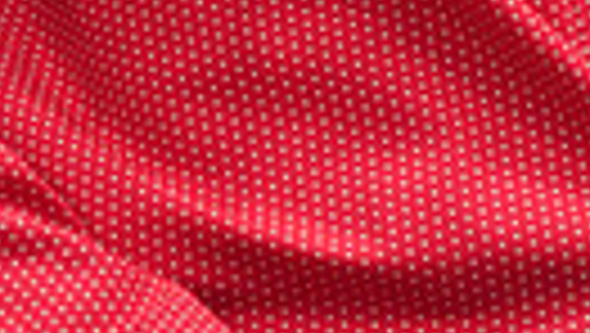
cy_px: -900
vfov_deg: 2.1
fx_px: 8926
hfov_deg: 3.8
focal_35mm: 570
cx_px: 507
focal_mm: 82
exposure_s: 1/125
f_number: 4
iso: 640
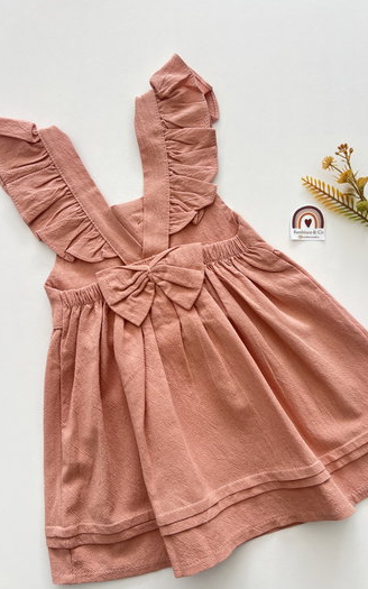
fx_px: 449
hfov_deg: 44.5
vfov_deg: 66.5
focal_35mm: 28
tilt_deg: -84.1
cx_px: 200
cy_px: 293
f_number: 1.5
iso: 50
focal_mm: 5.7
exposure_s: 1/171
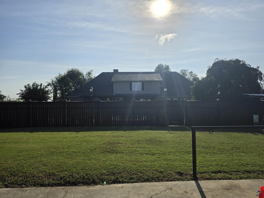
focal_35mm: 23
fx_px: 175
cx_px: 132
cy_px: 99
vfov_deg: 58.9
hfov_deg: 73.9
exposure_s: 1/7939
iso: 20
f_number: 1.4
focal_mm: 6.5
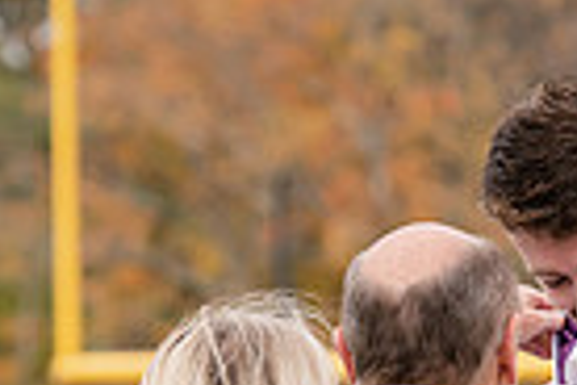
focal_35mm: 569
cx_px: 539
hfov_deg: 3.6
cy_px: 458
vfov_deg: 2.4
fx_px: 9119
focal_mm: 135
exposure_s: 1/800
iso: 320
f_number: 5
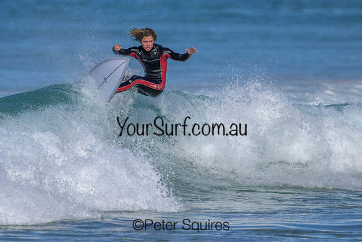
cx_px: 150
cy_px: 132
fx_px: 10992
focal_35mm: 1093
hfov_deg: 1.9
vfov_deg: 1.3
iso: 180
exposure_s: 1/2000
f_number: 6.3
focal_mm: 800
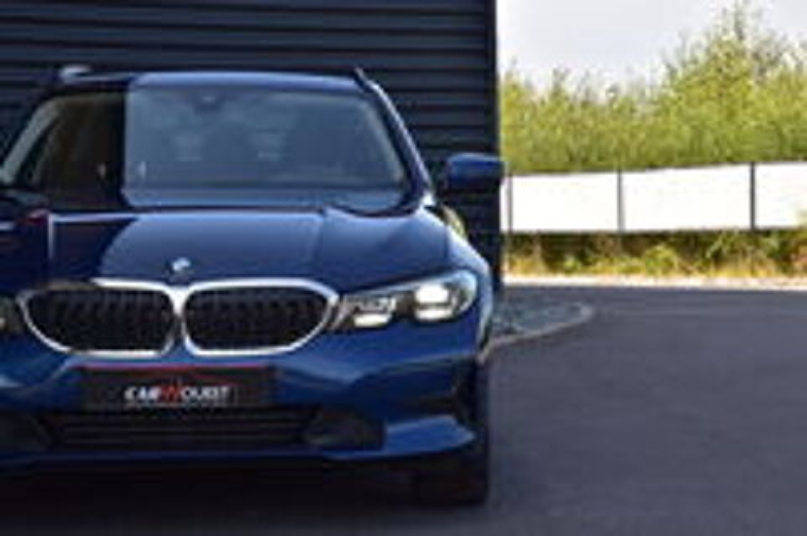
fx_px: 2351
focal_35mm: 105
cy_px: 268
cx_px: 404
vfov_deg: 13.0
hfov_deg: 19.5
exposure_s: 1/250
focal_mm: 70
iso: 400
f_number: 10
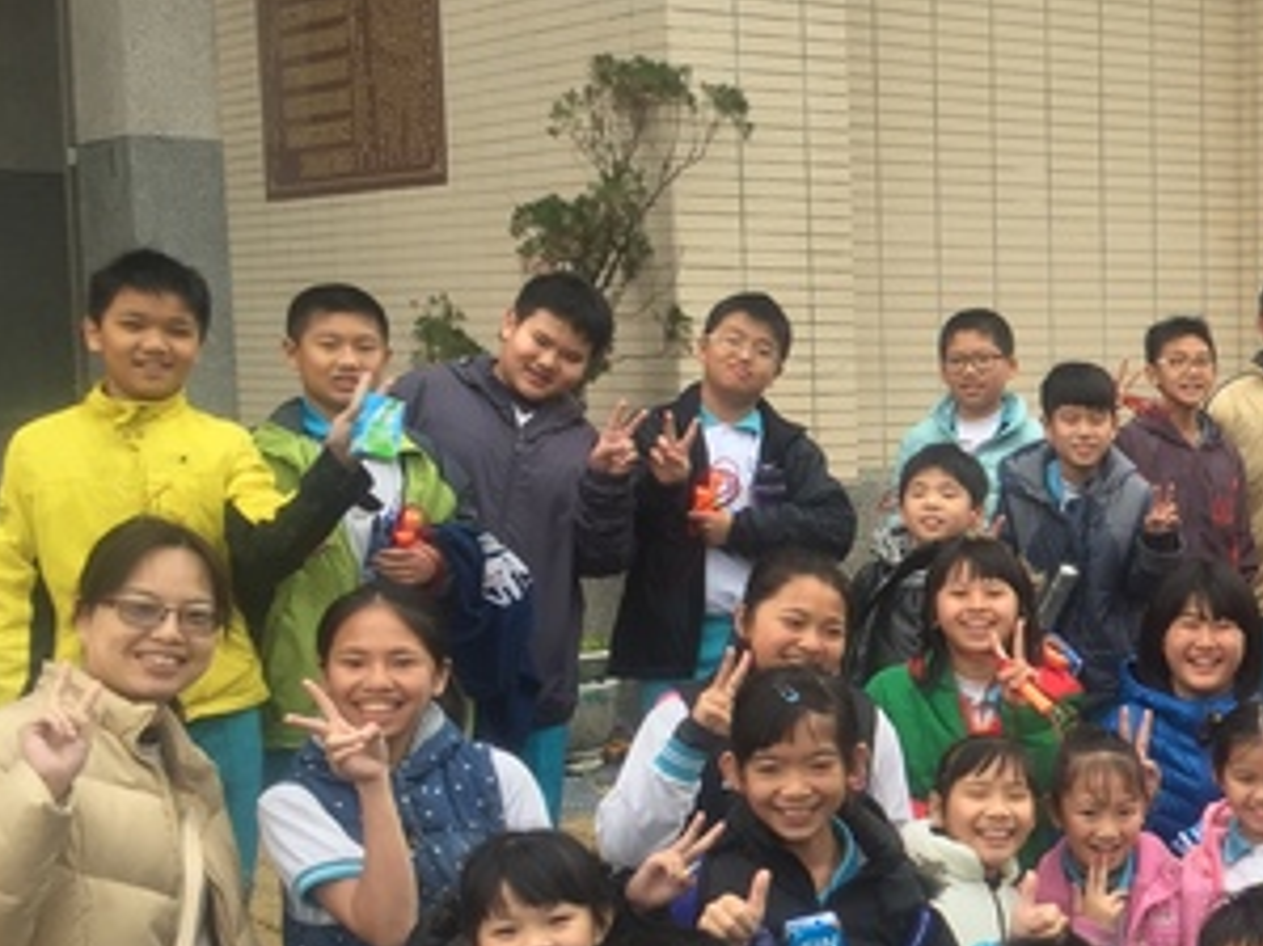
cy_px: 644
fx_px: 2480
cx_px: 1373
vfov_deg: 21.5
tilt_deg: -6.8
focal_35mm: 68
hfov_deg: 26.4
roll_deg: -1.0
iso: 32
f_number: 2.2
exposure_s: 1/120
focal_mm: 4.15
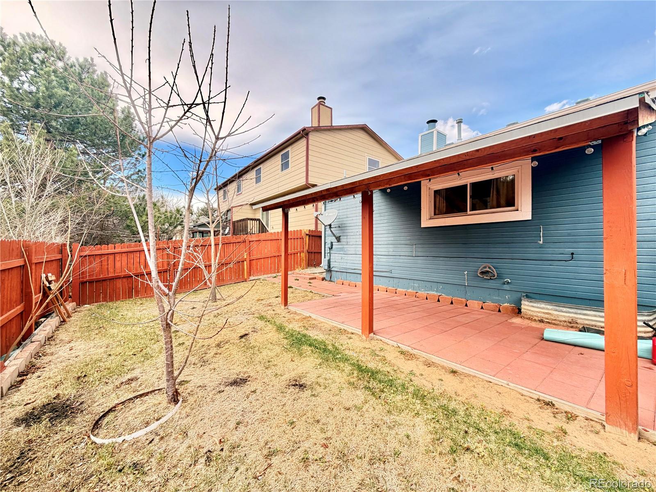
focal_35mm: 14
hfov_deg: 102.1
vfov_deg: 85.7
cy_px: 246
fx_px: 265
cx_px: 328
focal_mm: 2.22
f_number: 2.2
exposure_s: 1/206
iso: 64
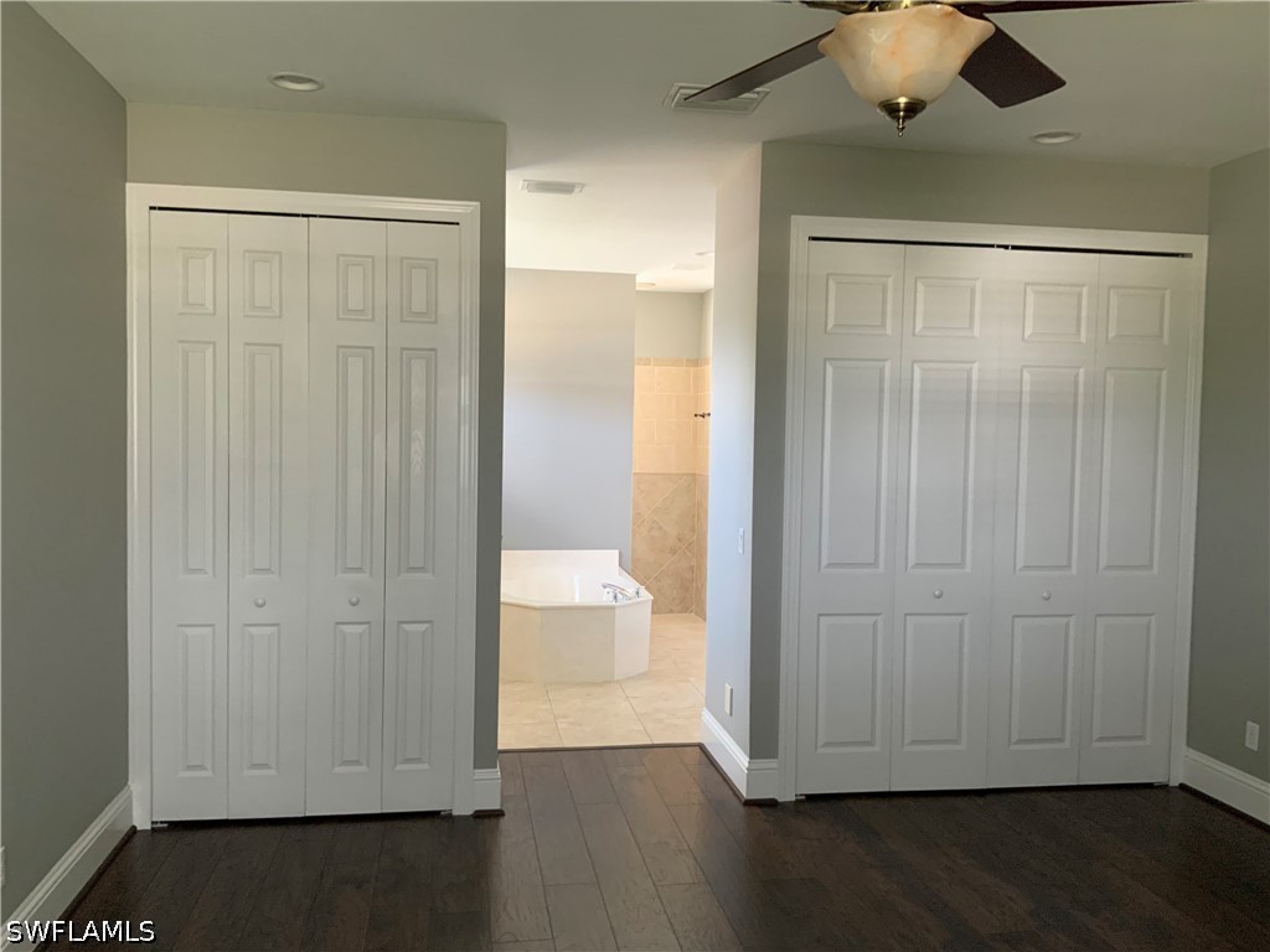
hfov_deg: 61.7
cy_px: 476
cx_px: 635
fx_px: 1064
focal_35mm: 29
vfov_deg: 48.2
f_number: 1.8
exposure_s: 1/60
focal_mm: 3
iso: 160
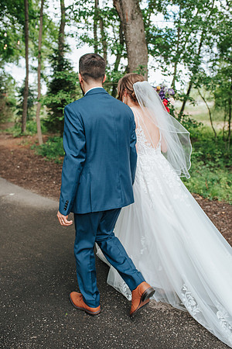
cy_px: 174
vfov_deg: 54.4
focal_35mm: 35
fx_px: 338
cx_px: 116
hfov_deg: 37.9
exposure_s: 1/800
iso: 720
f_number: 3.5
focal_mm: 35
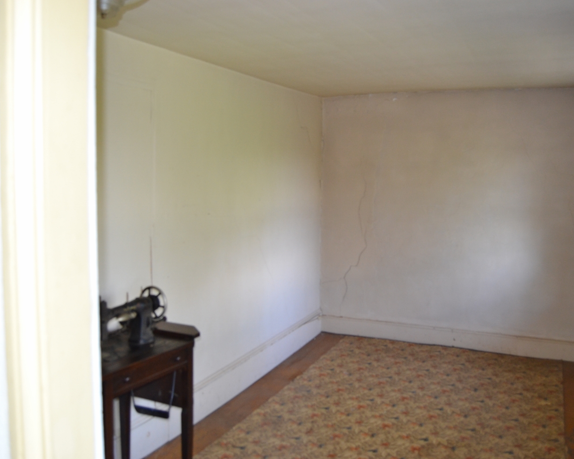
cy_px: 228
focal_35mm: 31
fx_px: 527
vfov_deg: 47.1
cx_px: 305
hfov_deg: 57.1
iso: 800
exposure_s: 1/60
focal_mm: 18
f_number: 3.5
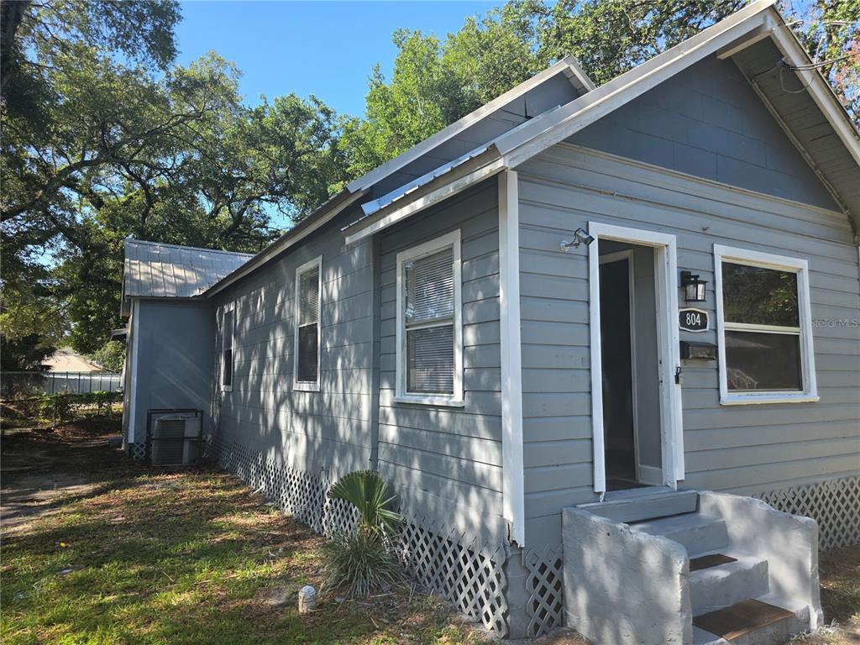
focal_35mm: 23
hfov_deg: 73.9
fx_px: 571
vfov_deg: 58.9
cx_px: 430
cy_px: 322
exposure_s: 1/359
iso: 25
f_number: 1.7
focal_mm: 6.3
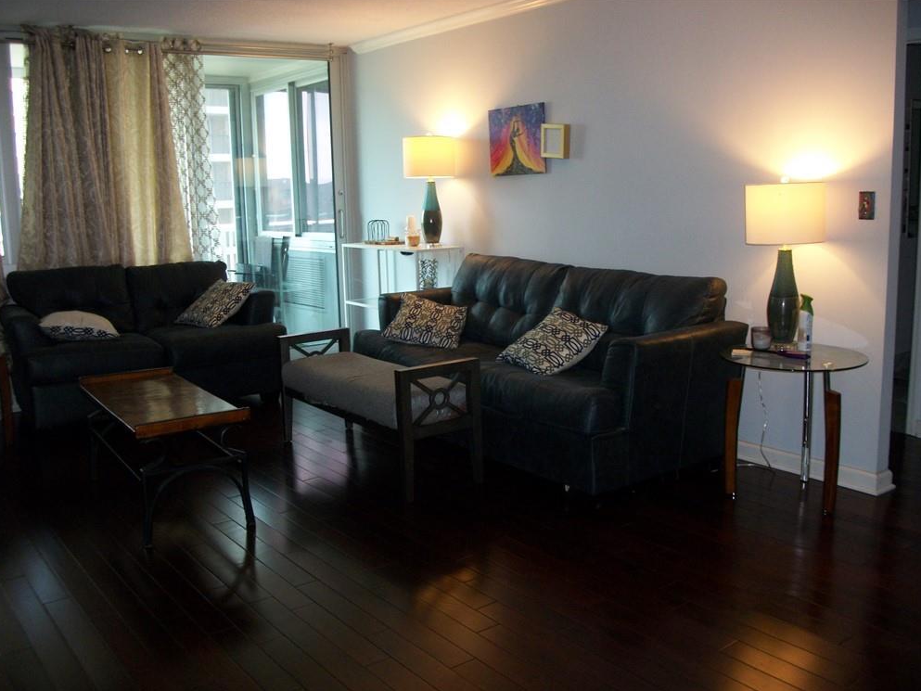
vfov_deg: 43.0
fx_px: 878
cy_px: 352
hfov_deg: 55.3
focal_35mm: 33
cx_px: 466
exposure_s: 1/60
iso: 160
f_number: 2.9
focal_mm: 5.7
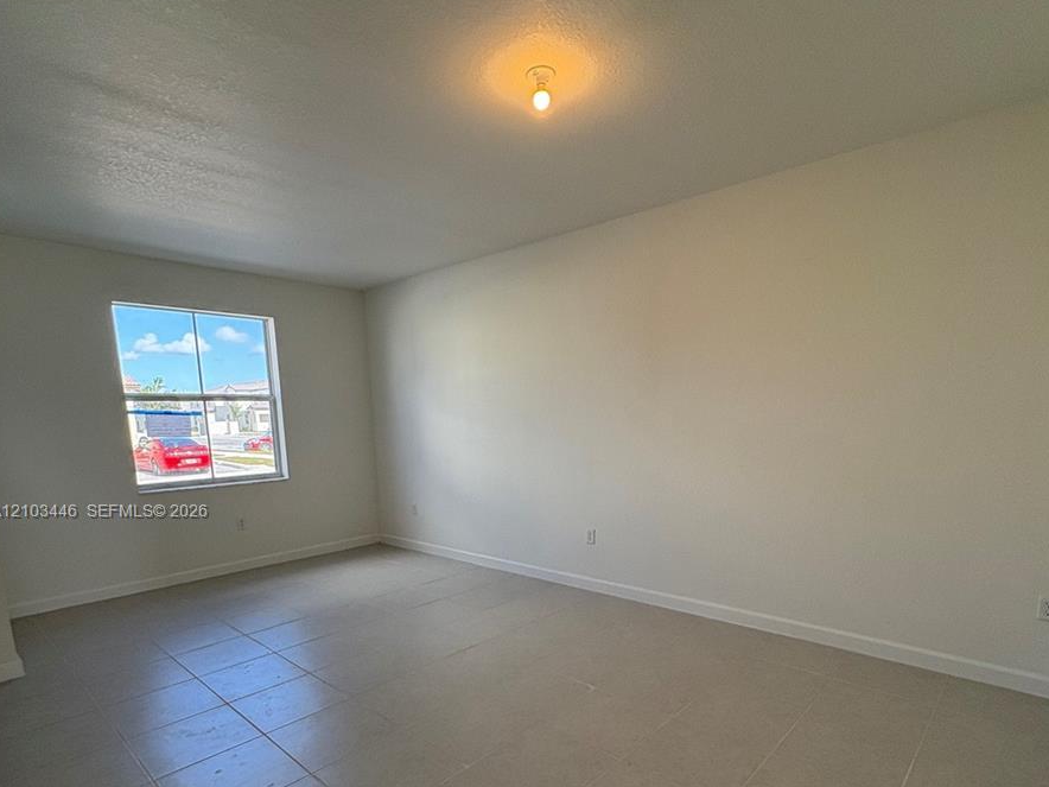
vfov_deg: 67.1
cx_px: 522
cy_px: 513
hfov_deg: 84.7
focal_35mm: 19
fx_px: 576
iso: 160
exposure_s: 1/120
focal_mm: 2.22
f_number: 2.2
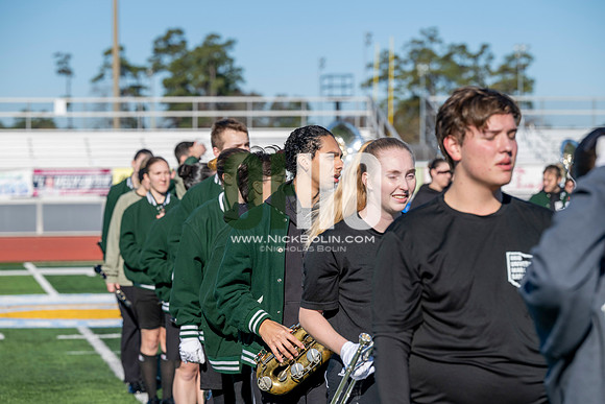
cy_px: 202
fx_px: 2101
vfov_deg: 11.0
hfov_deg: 16.4
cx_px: 302
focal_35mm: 125
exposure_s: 1/2000
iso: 250
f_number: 5
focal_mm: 125
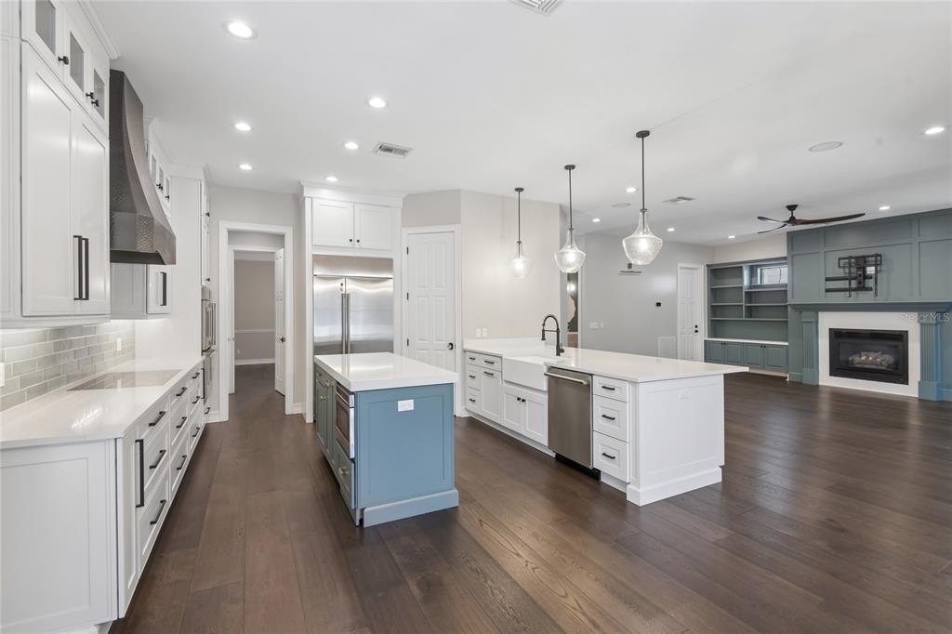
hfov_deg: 96.8
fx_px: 423
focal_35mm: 16
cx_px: 476
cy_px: 317
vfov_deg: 73.7
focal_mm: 16
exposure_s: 1/25
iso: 400
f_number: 8
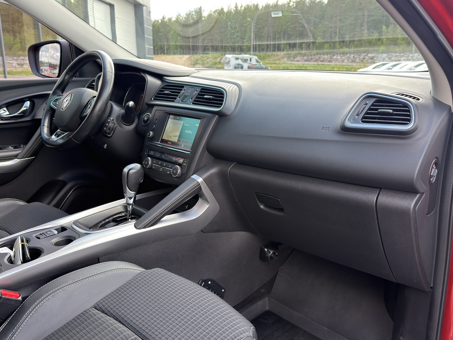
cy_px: 170
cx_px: 226
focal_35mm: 34
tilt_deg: -13.9
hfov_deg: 54.0
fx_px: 445
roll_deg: +0.7
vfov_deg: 41.8
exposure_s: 1/177
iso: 80
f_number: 1.78
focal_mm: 6.76
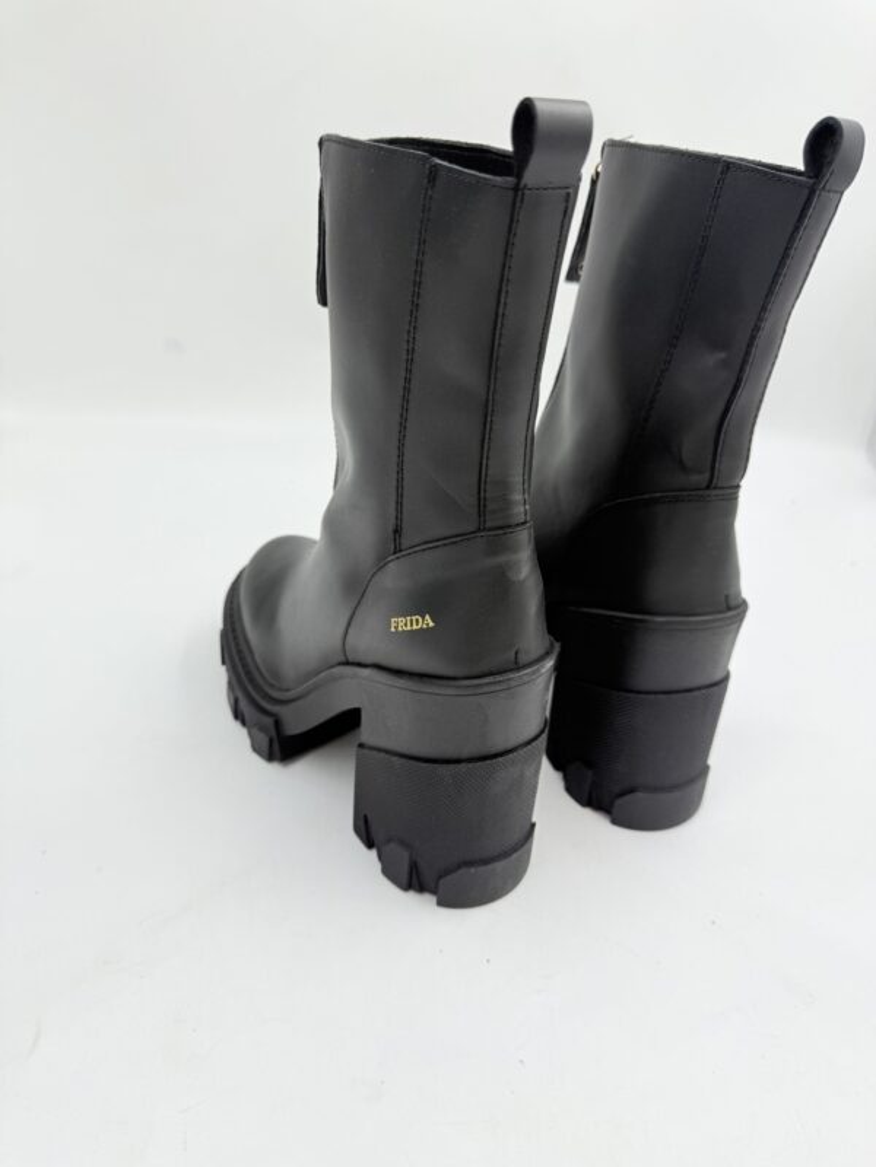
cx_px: 438
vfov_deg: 71.6
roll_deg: -4.8
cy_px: 584
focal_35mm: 24
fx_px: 810
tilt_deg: -29.7
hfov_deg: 56.8
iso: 80
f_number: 1.78
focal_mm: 6.76
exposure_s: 1/805
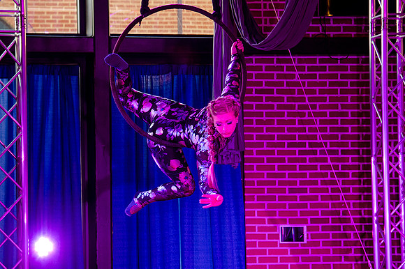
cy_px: 151
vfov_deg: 12.4
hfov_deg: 18.5
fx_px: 1238
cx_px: 106
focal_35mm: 110
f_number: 4
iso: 2500
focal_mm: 70
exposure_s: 1/320
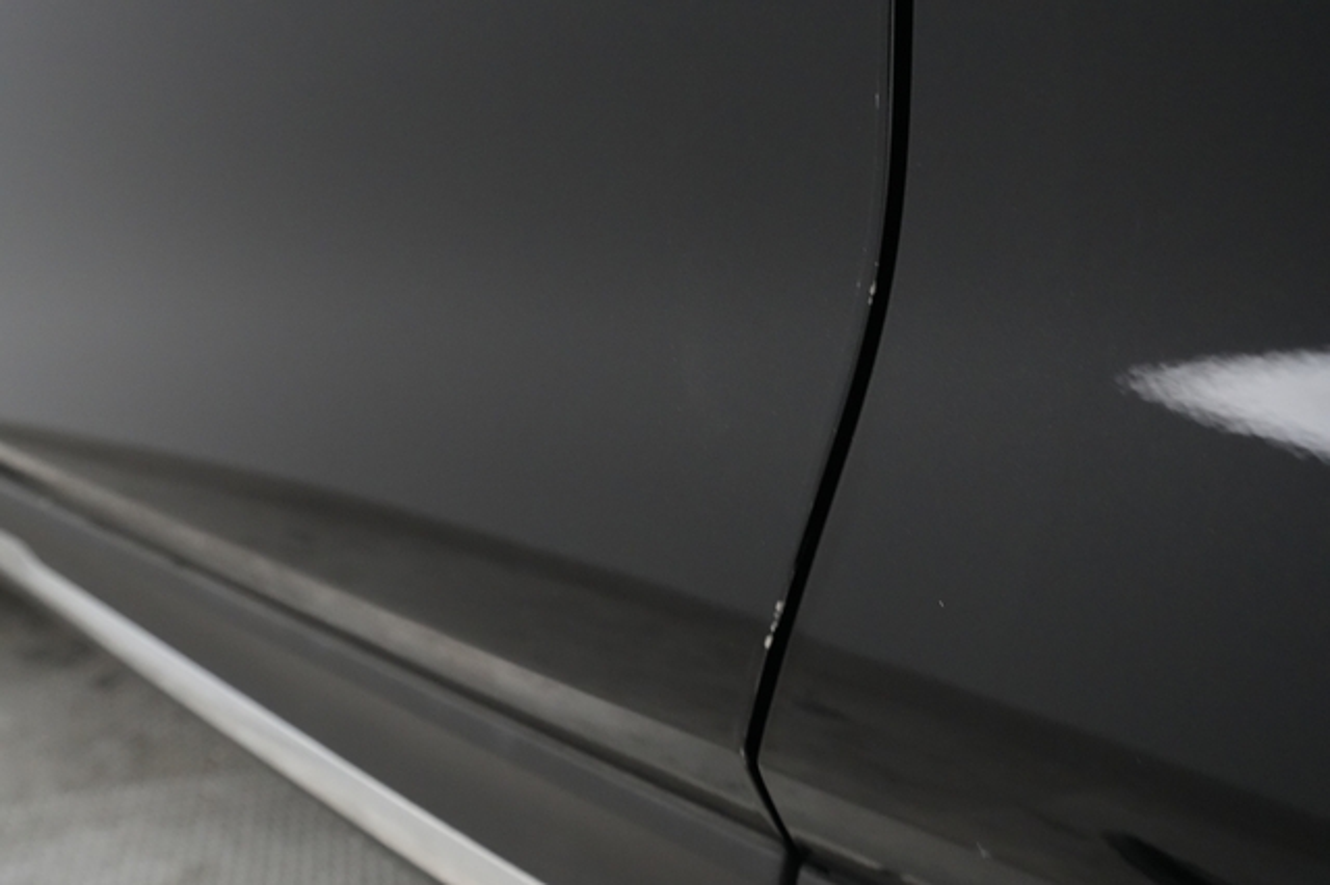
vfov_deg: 46.4
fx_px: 1034
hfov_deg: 65.5
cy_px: 442
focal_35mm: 28
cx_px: 665
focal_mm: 28
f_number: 5.6
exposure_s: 1/100
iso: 8000
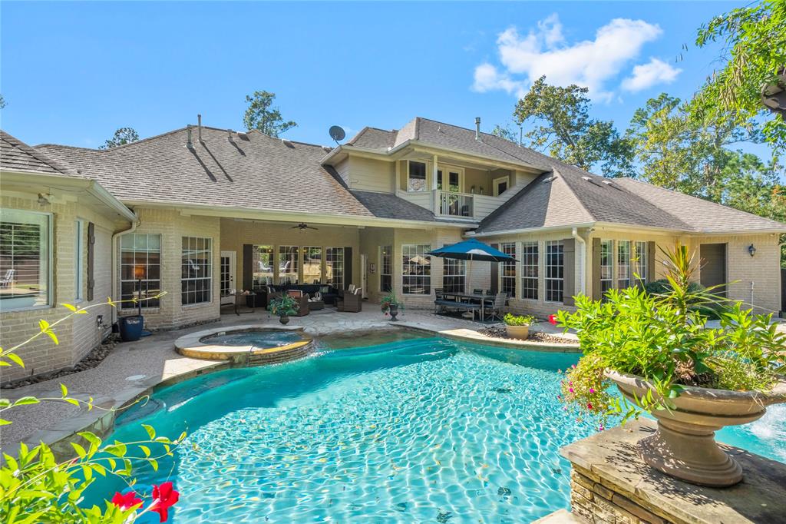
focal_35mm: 16
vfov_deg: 73.7
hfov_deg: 96.8
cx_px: 393
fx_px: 349
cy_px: 262
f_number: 10
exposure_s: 1/250
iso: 800
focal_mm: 16
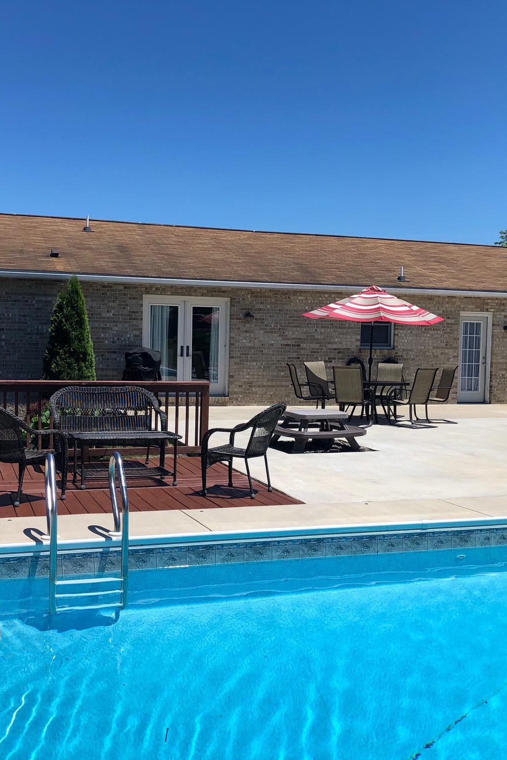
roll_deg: -1.1
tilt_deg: -2.5
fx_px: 823
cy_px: 379
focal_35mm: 39
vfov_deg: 49.5
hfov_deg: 34.2
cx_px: 234
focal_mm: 3.99
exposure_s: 1/3003
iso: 20
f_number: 1.8
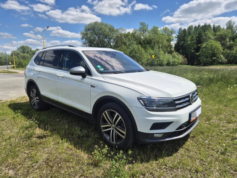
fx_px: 157
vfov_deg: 58.9
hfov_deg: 73.9
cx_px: 118
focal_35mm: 23
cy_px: 89
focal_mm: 5.4
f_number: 1.8
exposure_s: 1/2536
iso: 25
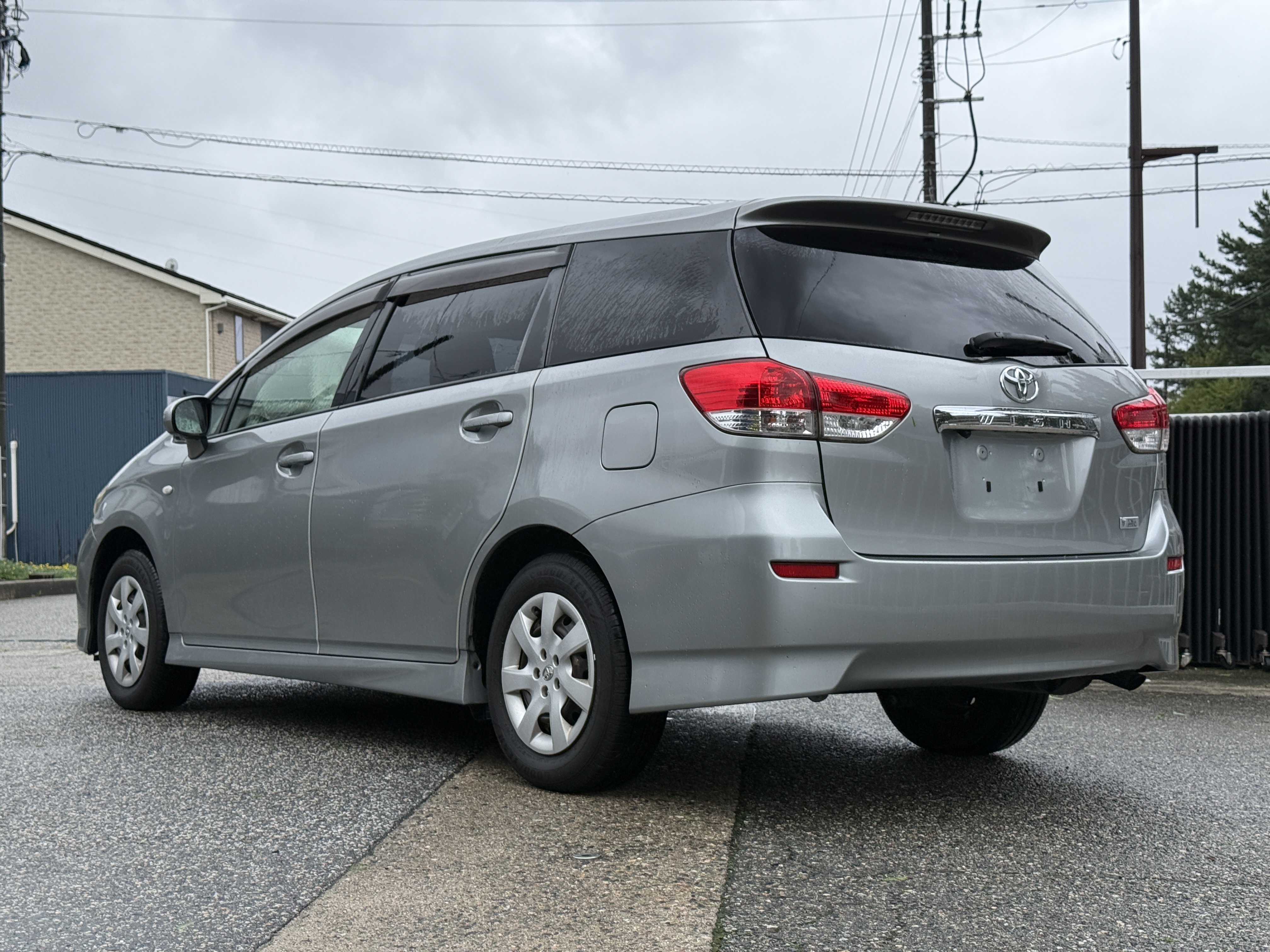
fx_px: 1761
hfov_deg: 39.7
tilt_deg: +1.0
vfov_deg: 30.3
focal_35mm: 48
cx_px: 635
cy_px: 476
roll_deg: +1.4
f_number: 1.78
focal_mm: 6.76
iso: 80
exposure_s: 1/1795
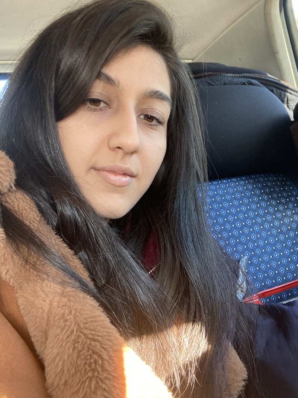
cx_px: 149
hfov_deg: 46.8
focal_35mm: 30
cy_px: 199
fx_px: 344
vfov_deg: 60.0
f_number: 2.2
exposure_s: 1/67
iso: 100
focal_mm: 2.71
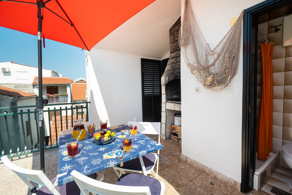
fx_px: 122
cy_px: 98
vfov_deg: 77.3
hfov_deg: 100.4
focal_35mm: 15
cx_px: 146
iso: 100
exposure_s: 1/200
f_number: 8
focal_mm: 10
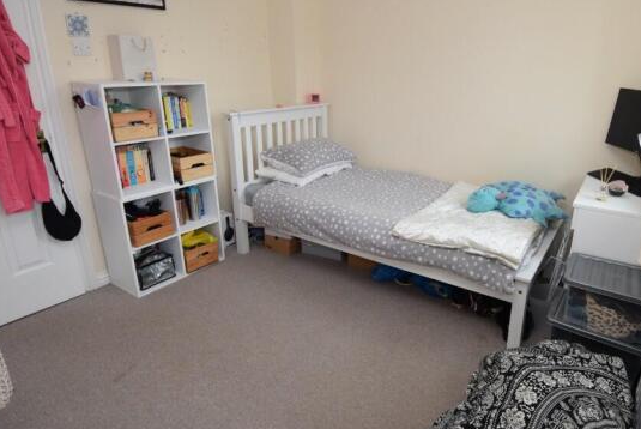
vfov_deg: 57.3
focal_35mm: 22
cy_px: 202
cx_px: 380
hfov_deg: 77.8
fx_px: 392
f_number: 4
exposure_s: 1/60
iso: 900
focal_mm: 12
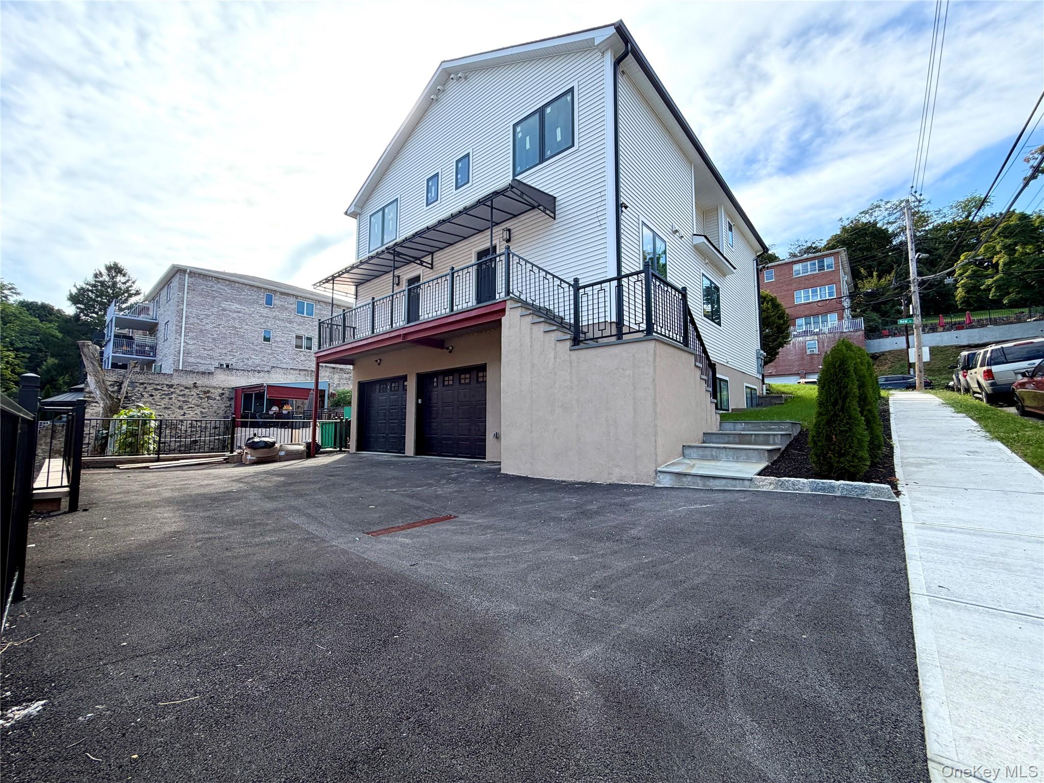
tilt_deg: +4.1
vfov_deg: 85.7
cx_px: 522
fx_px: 422
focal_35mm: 14
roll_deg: +0.1
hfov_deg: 102.1
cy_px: 392
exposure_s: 1/644
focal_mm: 2.22
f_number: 2.2
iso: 40
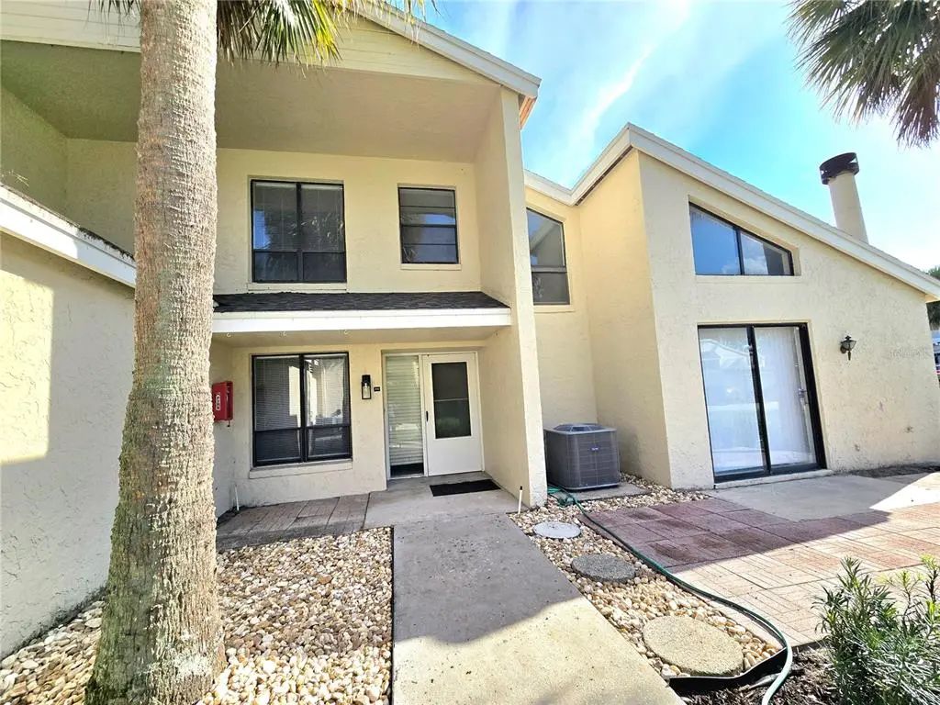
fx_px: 353
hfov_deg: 106.2
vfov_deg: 89.9
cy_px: 352
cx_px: 470
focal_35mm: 13
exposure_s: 1/2500
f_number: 2.2
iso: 50
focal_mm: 2.2
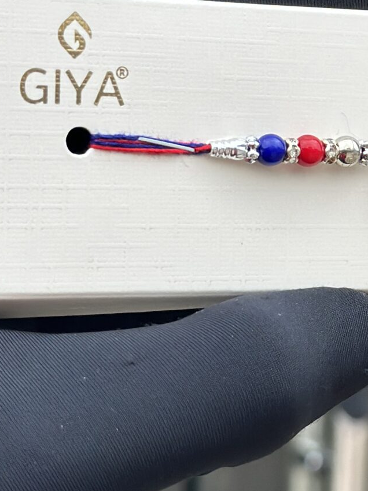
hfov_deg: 10.1
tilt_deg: +1.9
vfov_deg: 13.5
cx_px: 428
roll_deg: -3.7
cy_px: 45
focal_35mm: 145
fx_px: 2054
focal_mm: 6.86
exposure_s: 1/1414
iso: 80
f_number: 1.78
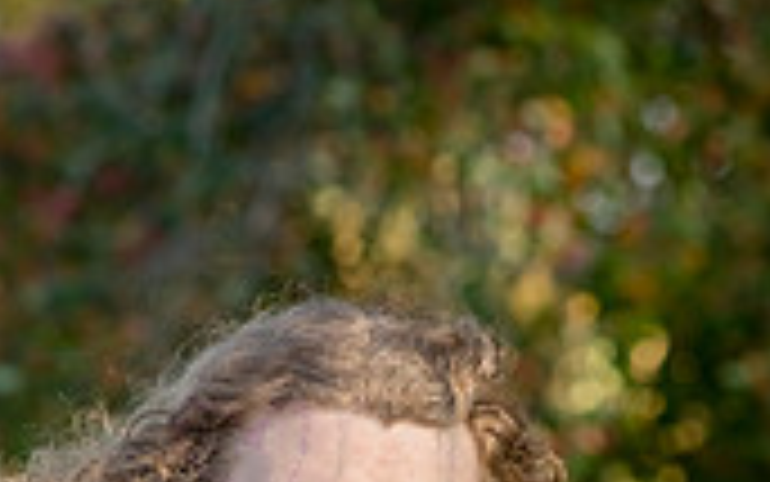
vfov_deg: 3.9
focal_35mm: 335
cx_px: 261
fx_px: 7032
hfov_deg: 6.3
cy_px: 856
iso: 640
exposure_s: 1/800
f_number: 7.1
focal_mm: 125
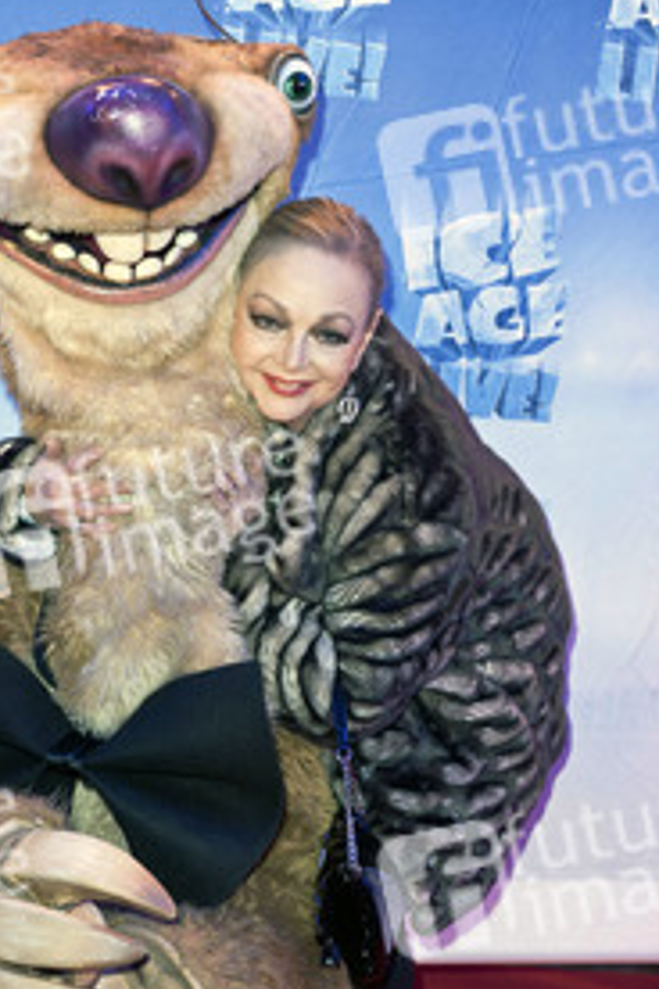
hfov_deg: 15.7
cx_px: 238
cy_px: 695
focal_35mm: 87
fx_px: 2389
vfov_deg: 23.2
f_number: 5.6
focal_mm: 60
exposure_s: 1/200
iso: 1600
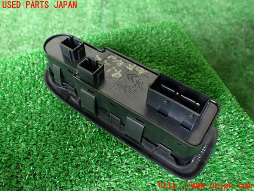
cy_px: 96
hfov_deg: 60.0
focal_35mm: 30
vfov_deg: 46.8
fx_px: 220
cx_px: 127
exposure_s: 1/125
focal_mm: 5.4
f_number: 2.3
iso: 400
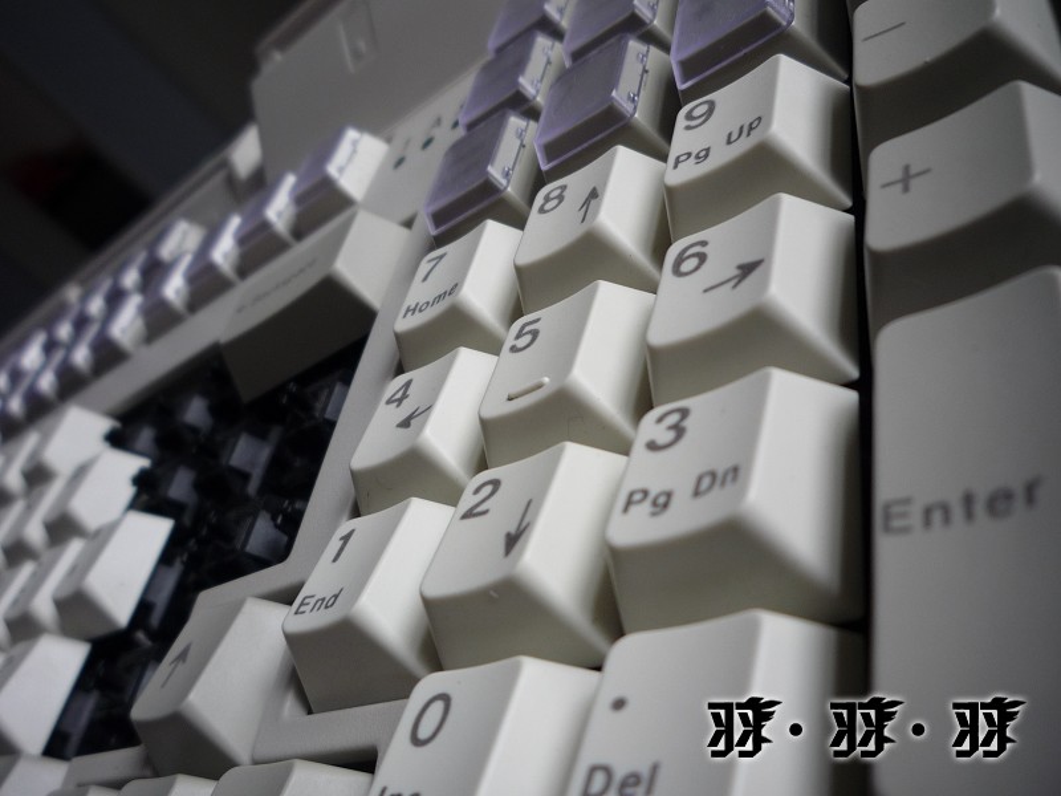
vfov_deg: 44.2
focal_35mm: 32
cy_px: 398
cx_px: 530
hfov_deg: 56.8
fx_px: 981
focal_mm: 5.2
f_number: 3.3
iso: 100
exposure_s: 1/30
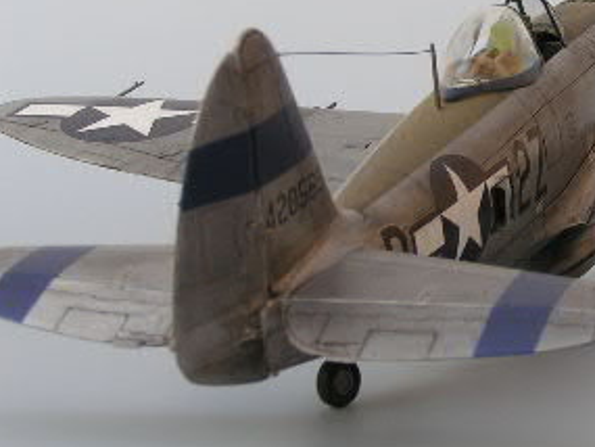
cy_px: 146
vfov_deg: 14.2
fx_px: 1788
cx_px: 522
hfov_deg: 18.6
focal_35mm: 104
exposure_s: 1/160
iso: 50
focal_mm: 8.7
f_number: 5.6
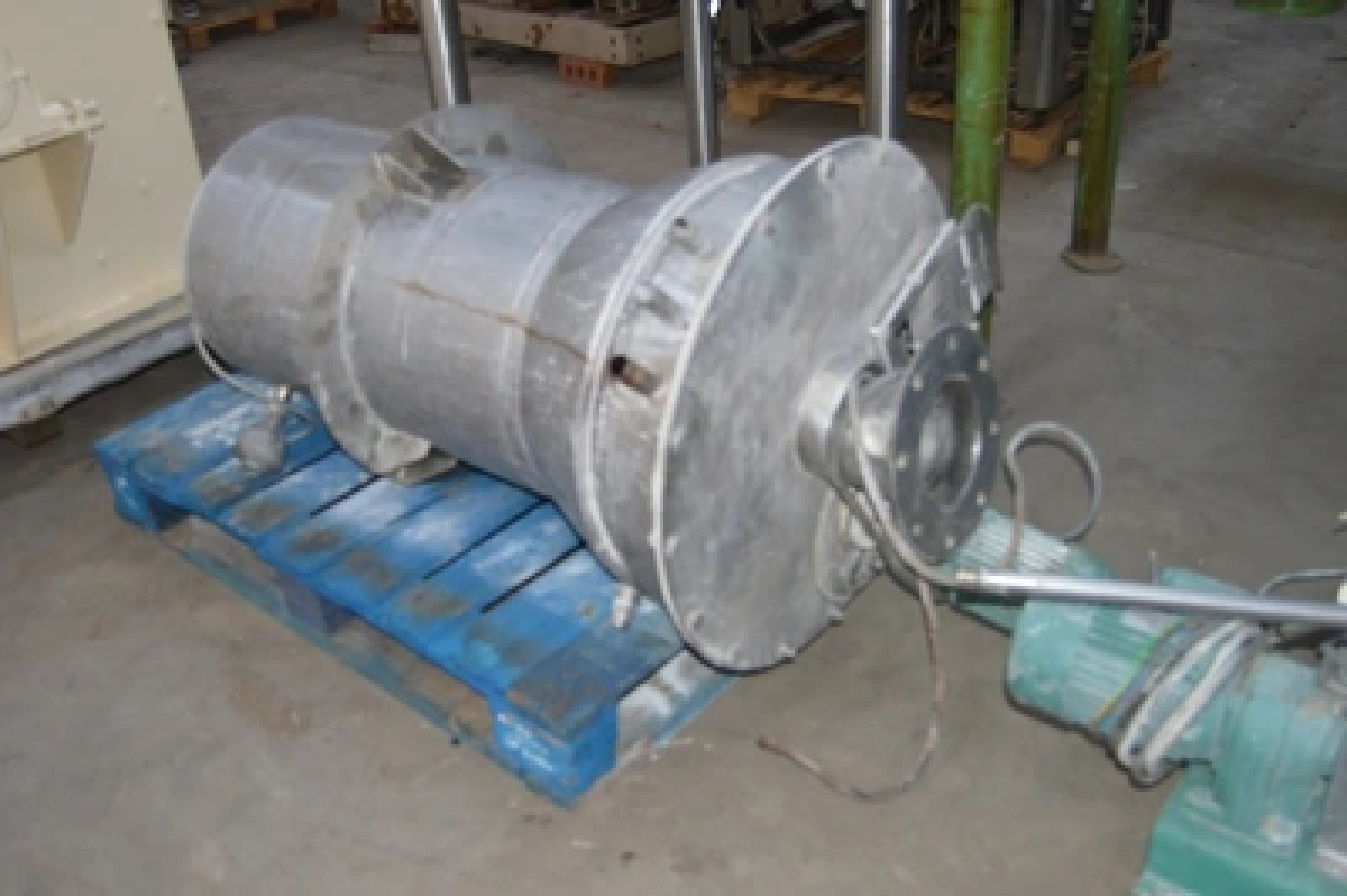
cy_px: 448
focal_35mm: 33
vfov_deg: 39.9
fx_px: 1234
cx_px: 674
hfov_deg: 57.3
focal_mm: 22
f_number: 3.5
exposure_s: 1/60
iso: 450
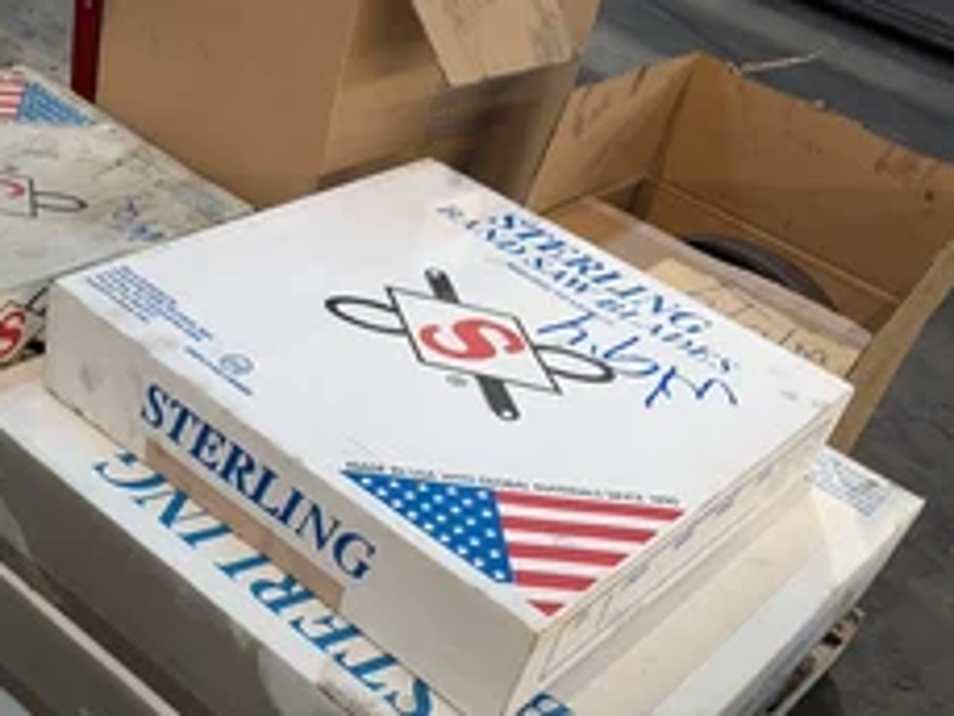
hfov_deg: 44.0
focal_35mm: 42
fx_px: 1158
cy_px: 618
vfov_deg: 32.9
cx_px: 308
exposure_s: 1/120
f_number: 1.68
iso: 931
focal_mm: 6.9
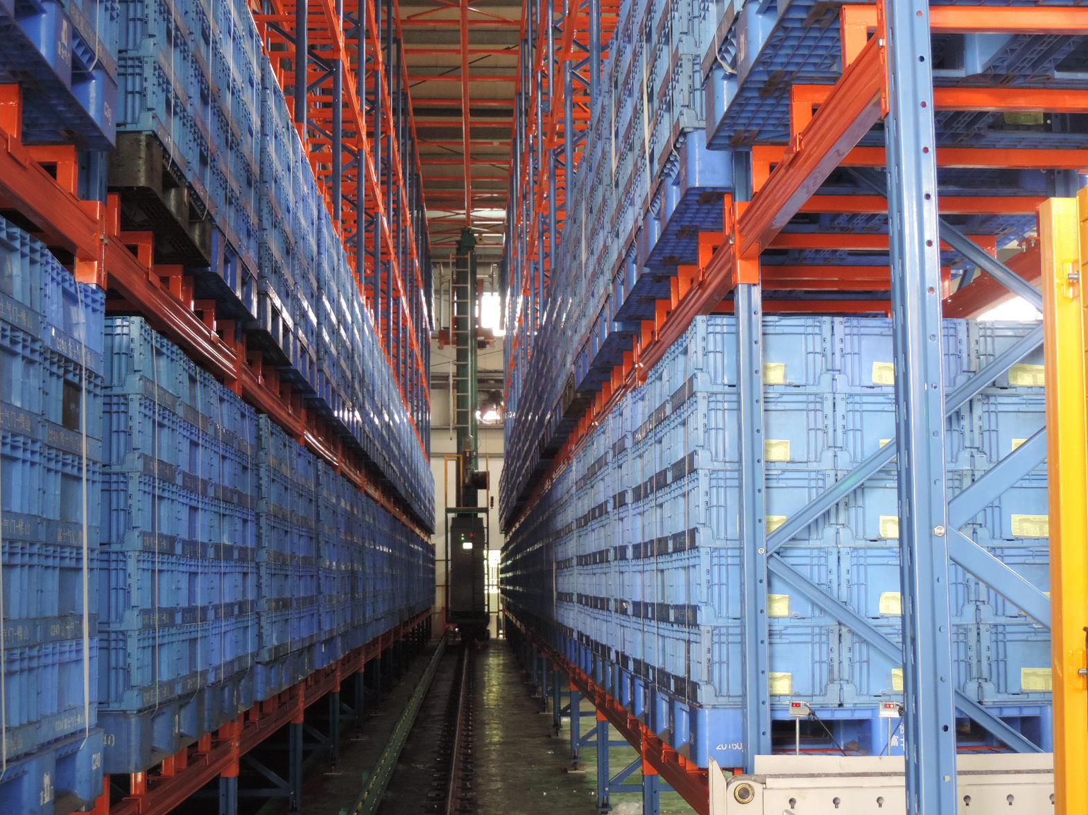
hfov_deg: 37.5
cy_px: 400
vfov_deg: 28.5
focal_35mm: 51
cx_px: 549
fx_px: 1603
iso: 450
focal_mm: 8.9
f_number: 3.6
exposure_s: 1/13
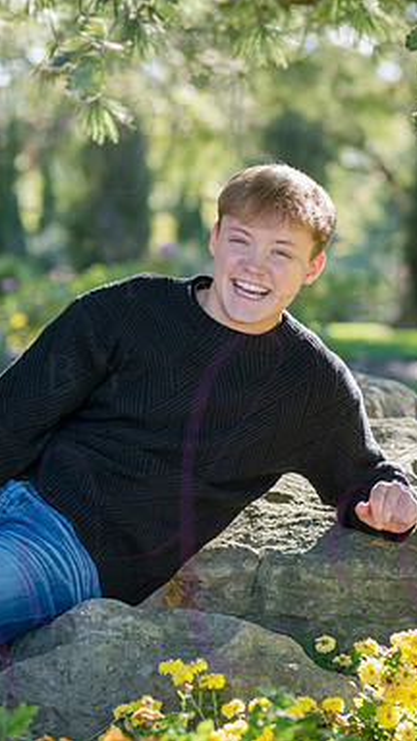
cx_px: 125
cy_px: 370
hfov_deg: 7.3
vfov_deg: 13.0
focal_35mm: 166
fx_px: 3263
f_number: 4.5
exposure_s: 1/640
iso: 800
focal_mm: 105
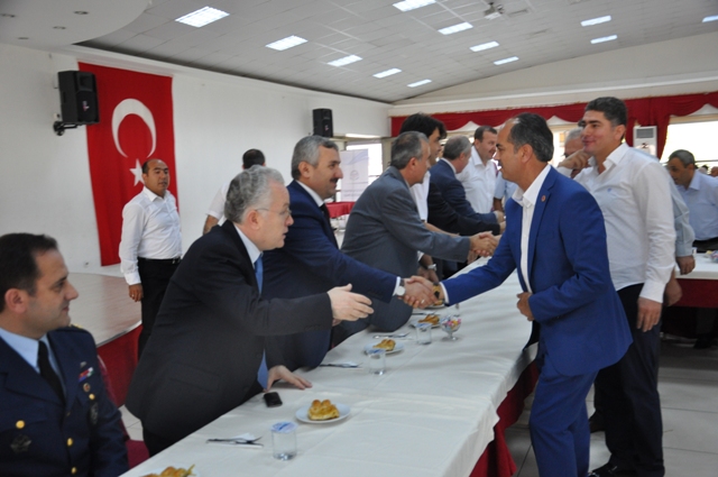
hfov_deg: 57.3
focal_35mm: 33
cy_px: 238
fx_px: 657
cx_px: 359
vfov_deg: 39.9
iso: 800
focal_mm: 22
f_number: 4
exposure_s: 1/60
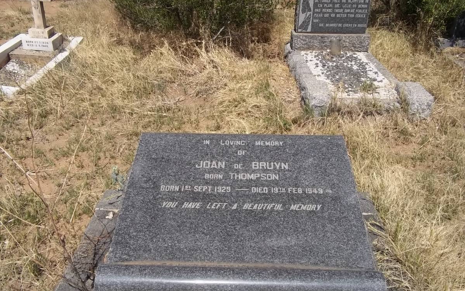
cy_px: 143
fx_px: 431
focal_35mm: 34
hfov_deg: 56.7
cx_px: 233
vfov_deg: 37.3
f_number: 5.5
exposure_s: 1/800
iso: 80
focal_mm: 5.7
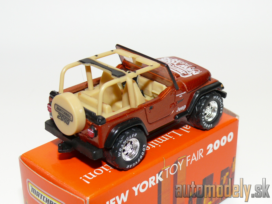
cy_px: 102
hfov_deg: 26.3
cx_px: 136
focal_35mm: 74
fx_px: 581
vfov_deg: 19.9
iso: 100
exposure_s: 1/30
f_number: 4
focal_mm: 11.2
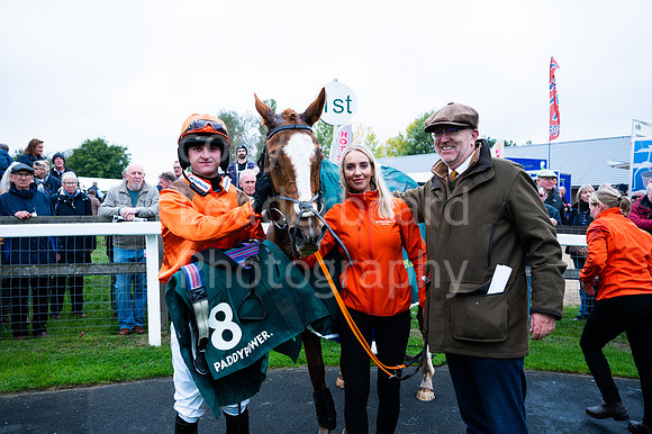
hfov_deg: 62.0
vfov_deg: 43.6
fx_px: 543
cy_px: 217
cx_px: 326
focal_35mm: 30
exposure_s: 1/800
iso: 500
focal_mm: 30
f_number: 4
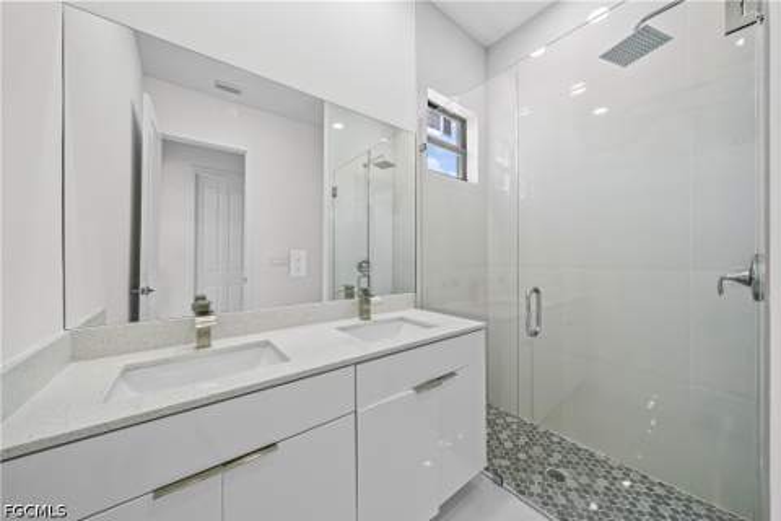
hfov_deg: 112.6
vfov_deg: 90.0
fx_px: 260
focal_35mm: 12
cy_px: 260
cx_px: 390
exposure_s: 1/4
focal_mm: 12
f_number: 9
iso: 200
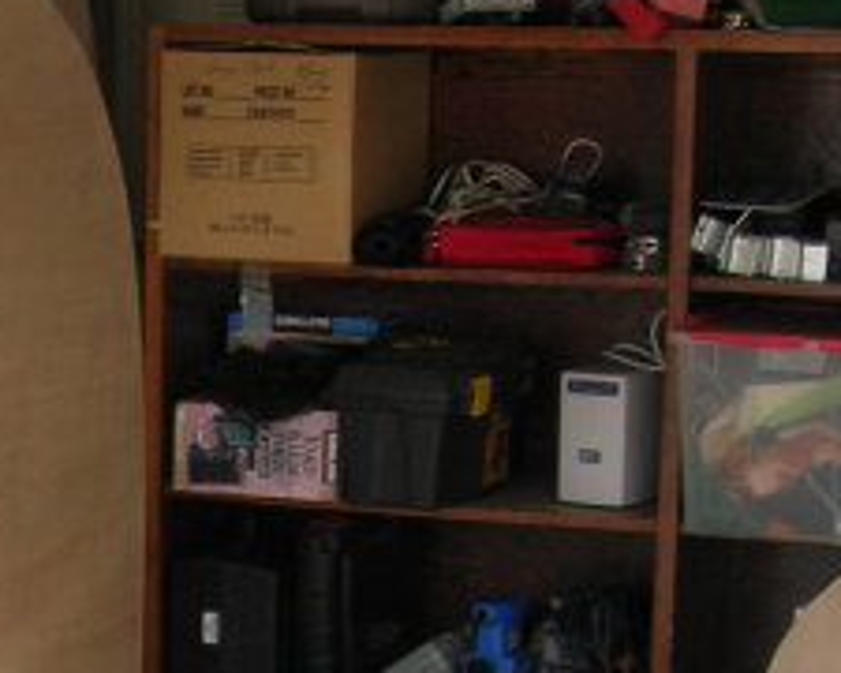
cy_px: 897
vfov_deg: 11.4
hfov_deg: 14.3
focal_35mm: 132
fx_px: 3286
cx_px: -26
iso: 64
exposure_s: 1/81.7
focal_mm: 7.8
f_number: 4.8
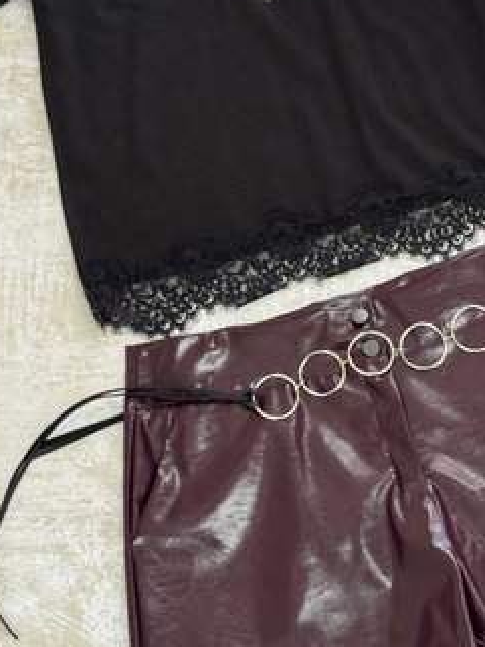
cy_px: 215
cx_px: 344
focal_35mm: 80
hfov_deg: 18.4
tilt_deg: -66.0
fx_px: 1494
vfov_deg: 24.3
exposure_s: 1/50
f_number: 1.78
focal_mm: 6.76
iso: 100
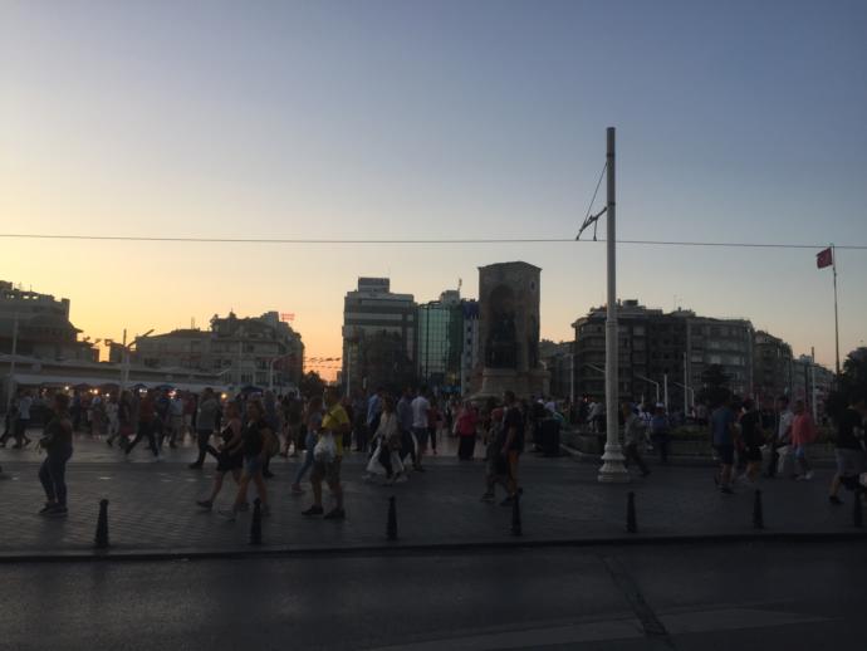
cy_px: 326
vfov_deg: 48.3
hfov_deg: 61.6
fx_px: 727
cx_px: 434
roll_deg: -1.6
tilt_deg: +5.4
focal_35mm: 29
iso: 32
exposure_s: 1/213
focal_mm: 4.15
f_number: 2.2
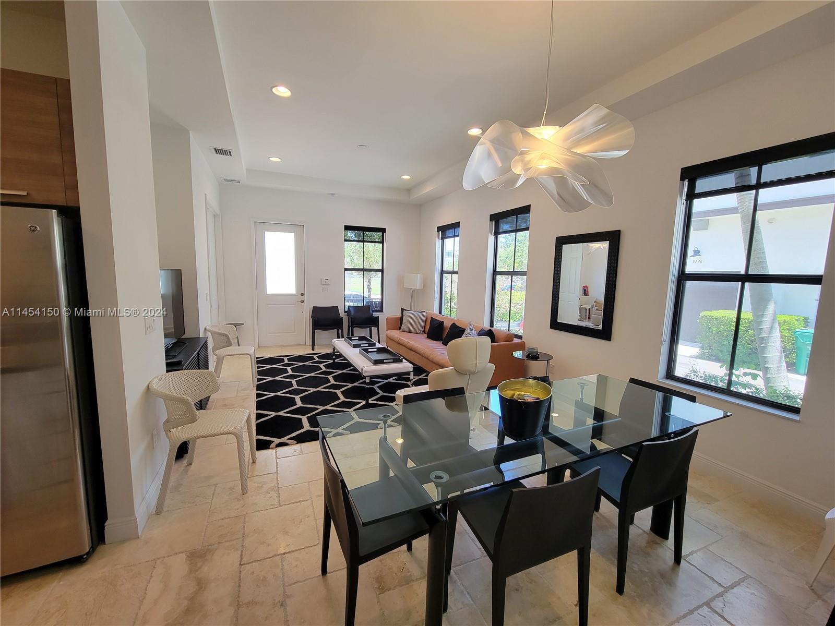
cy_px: 313
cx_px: 418
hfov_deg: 106.2
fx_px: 314
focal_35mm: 13
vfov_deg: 89.9
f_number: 2.2
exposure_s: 1/59
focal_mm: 2.2
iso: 160
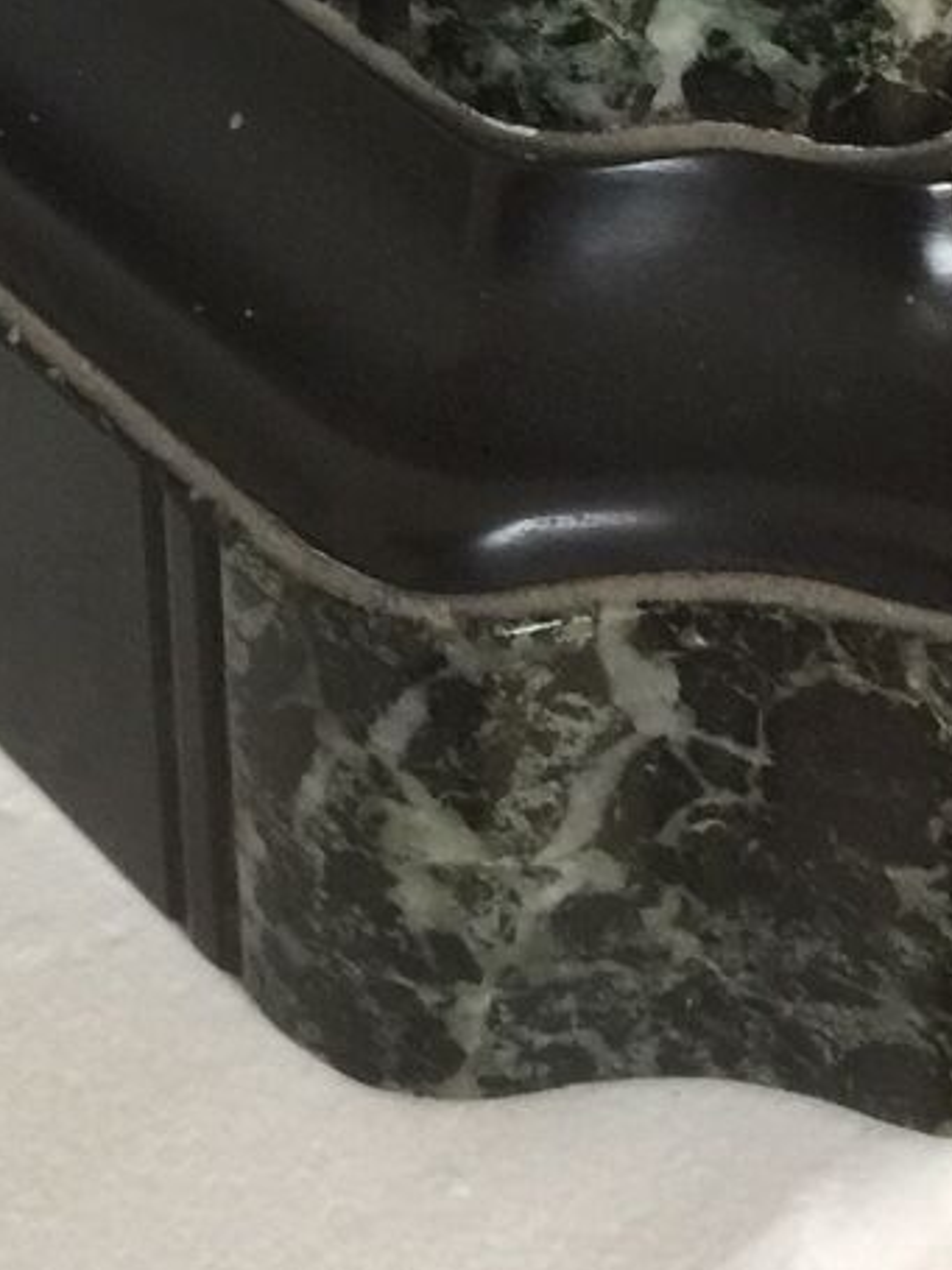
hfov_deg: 14.1
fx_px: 3815
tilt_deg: -23.2
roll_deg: +3.7
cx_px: 89
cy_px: -765
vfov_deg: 16.7
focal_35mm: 104
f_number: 2.2
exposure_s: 1/17
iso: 64
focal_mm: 4.15
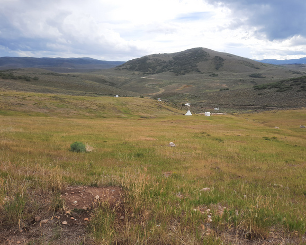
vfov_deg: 53.2
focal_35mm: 27
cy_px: 125
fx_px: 245
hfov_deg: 63.9
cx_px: 167
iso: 32
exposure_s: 1/501
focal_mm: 4.6
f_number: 2
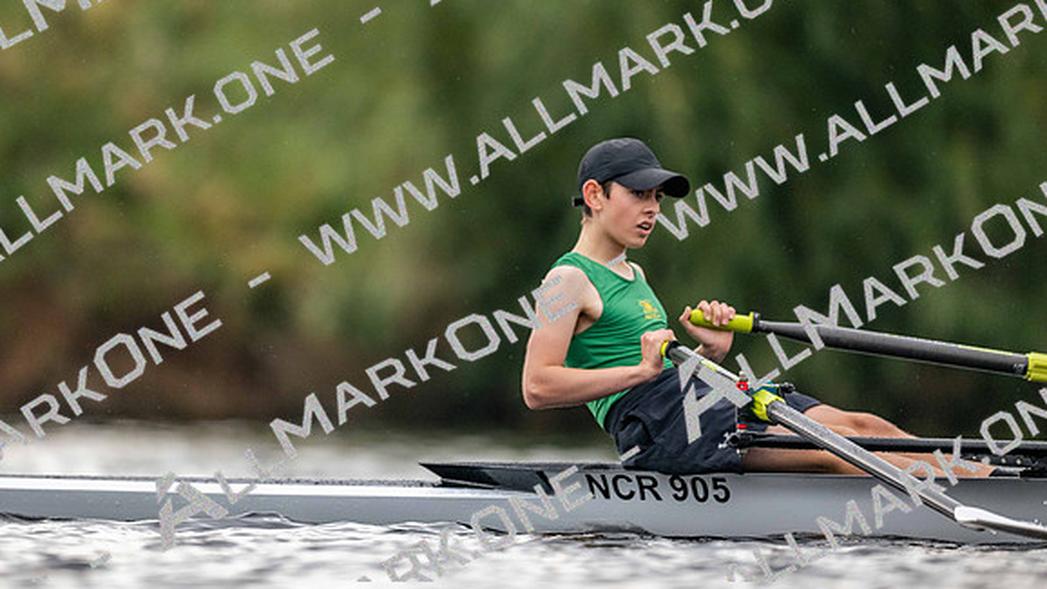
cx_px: 524
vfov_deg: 1.9
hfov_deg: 3.4
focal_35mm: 631
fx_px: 17516
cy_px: 271
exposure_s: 1/2500
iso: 3200
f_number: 4
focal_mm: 600
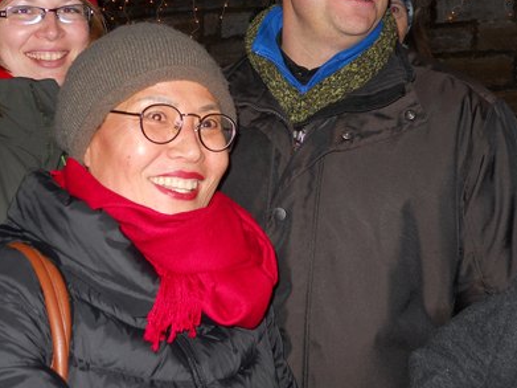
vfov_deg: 33.1
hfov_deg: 43.4
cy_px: 114
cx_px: 182
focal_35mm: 43
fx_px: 642
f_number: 2.7
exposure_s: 1/25
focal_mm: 5
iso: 80
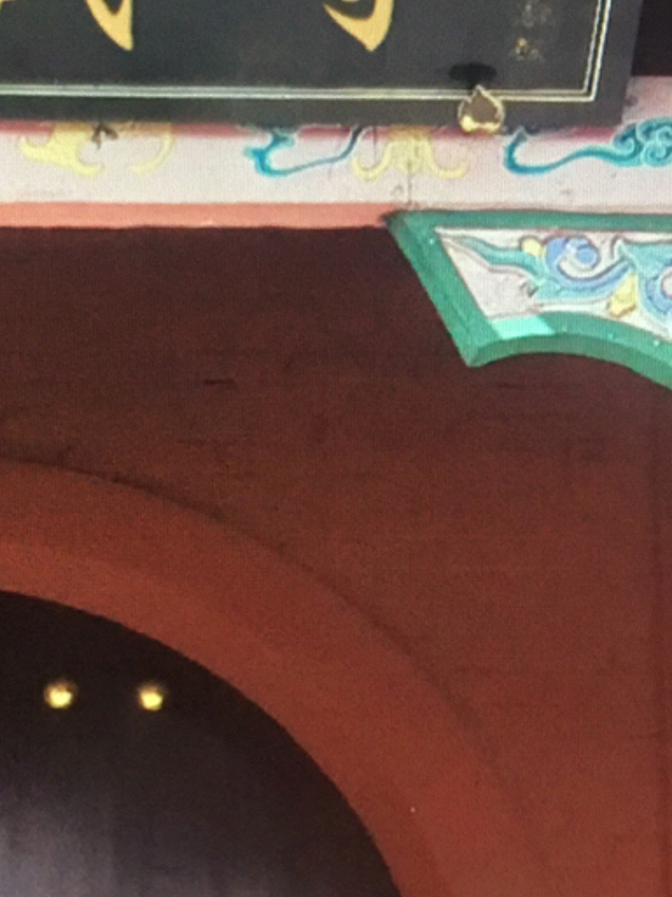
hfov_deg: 17.3
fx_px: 2200
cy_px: 715
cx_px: 153
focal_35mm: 85
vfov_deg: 22.7
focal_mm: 4.15
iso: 80
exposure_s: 1/17
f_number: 2.2
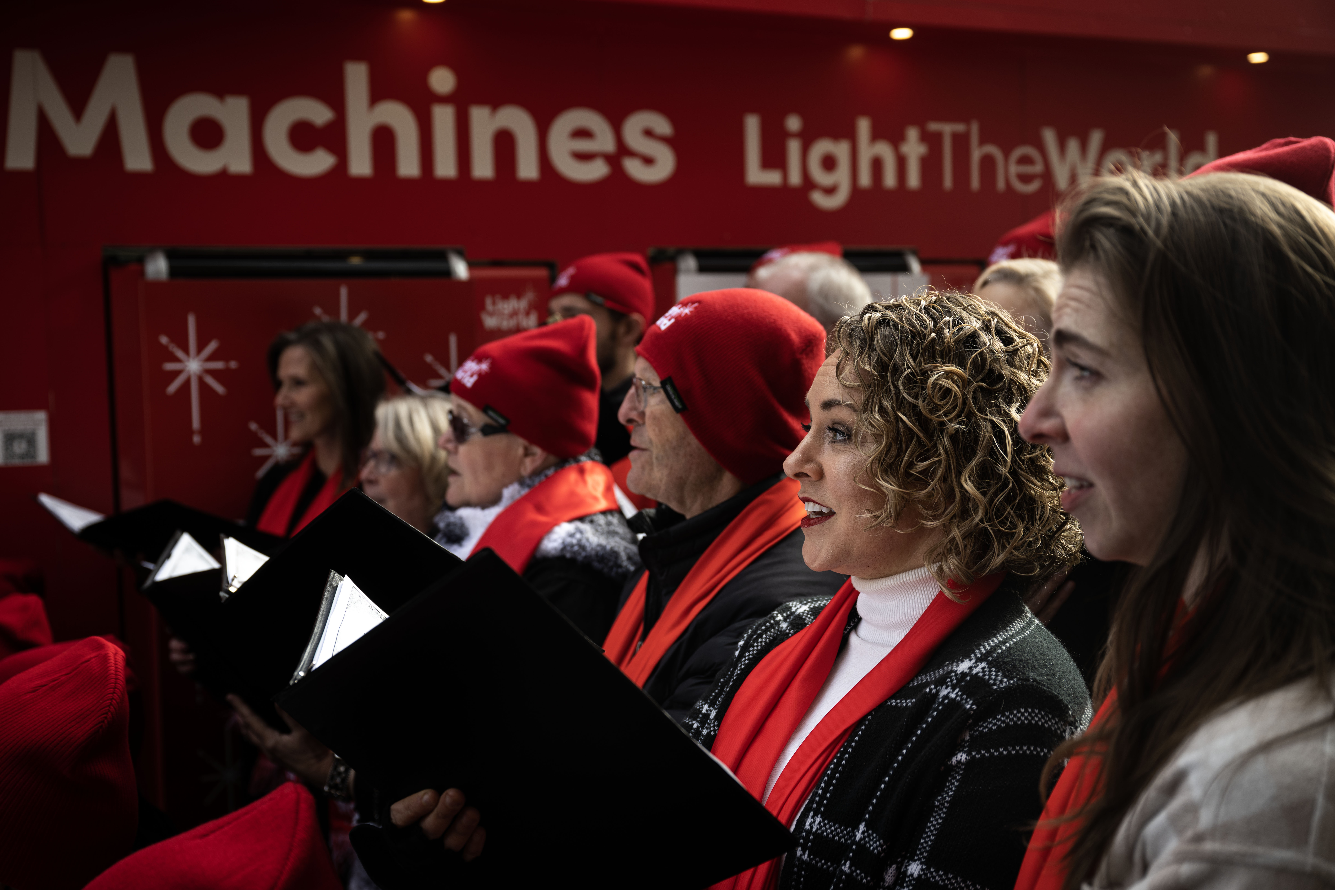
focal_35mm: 43
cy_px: 445
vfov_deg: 31.2
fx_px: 1594
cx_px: 668
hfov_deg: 45.4
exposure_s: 1/250
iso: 64
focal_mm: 43
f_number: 4
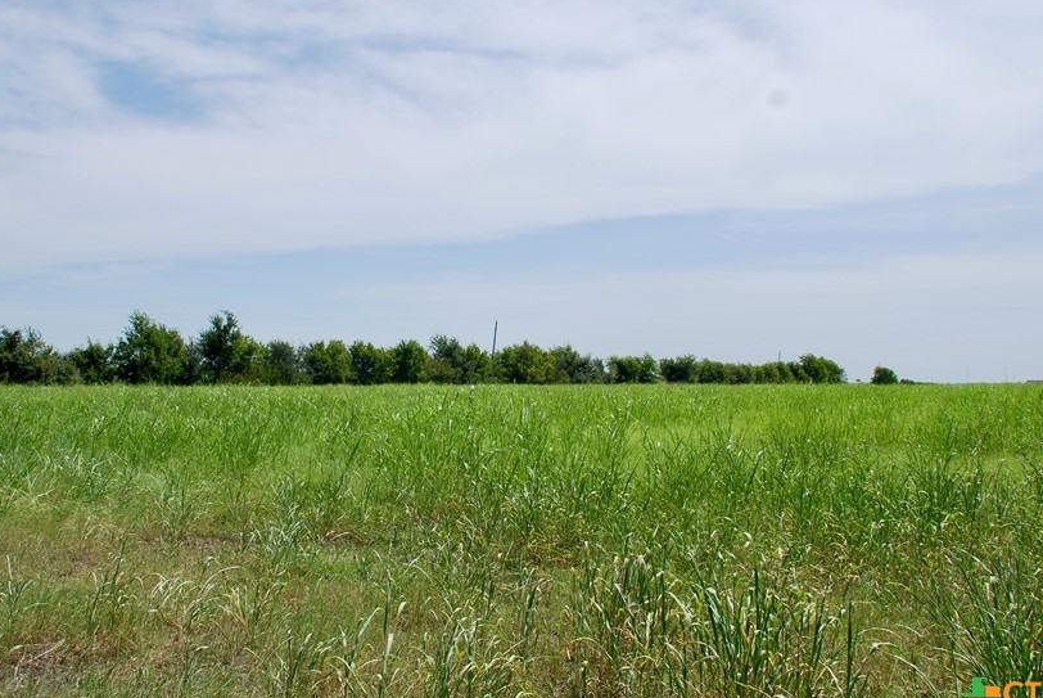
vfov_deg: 36.8
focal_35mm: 36
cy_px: 275
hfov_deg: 52.9
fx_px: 1044
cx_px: 454
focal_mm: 18
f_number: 9
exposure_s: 1/320
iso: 100
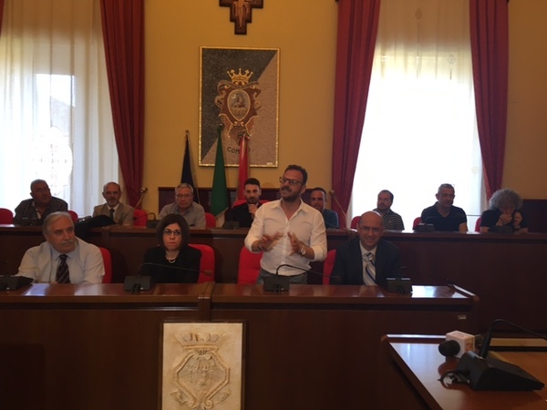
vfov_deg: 48.2
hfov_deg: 61.7
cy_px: 205
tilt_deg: -1.0
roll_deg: -1.2
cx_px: 274
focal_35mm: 29
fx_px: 458
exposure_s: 1/33
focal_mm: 4.15
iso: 64
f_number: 2.2
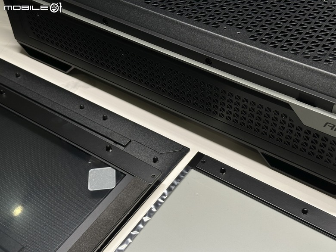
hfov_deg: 39.7
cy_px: 126
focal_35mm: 48
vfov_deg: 30.3
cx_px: 168
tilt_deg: -45.6
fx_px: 466
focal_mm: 6.86
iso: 80
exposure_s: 1/120
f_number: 1.78
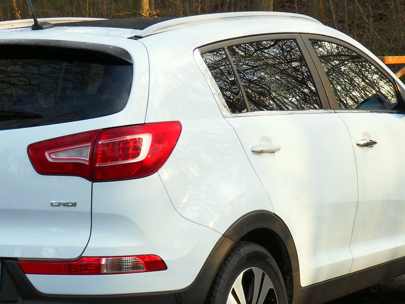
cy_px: 202
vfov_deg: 12.0
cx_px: 181
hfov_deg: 16.0
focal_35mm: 123
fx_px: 1439
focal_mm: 10.5
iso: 100
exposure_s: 1/60
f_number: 4.8
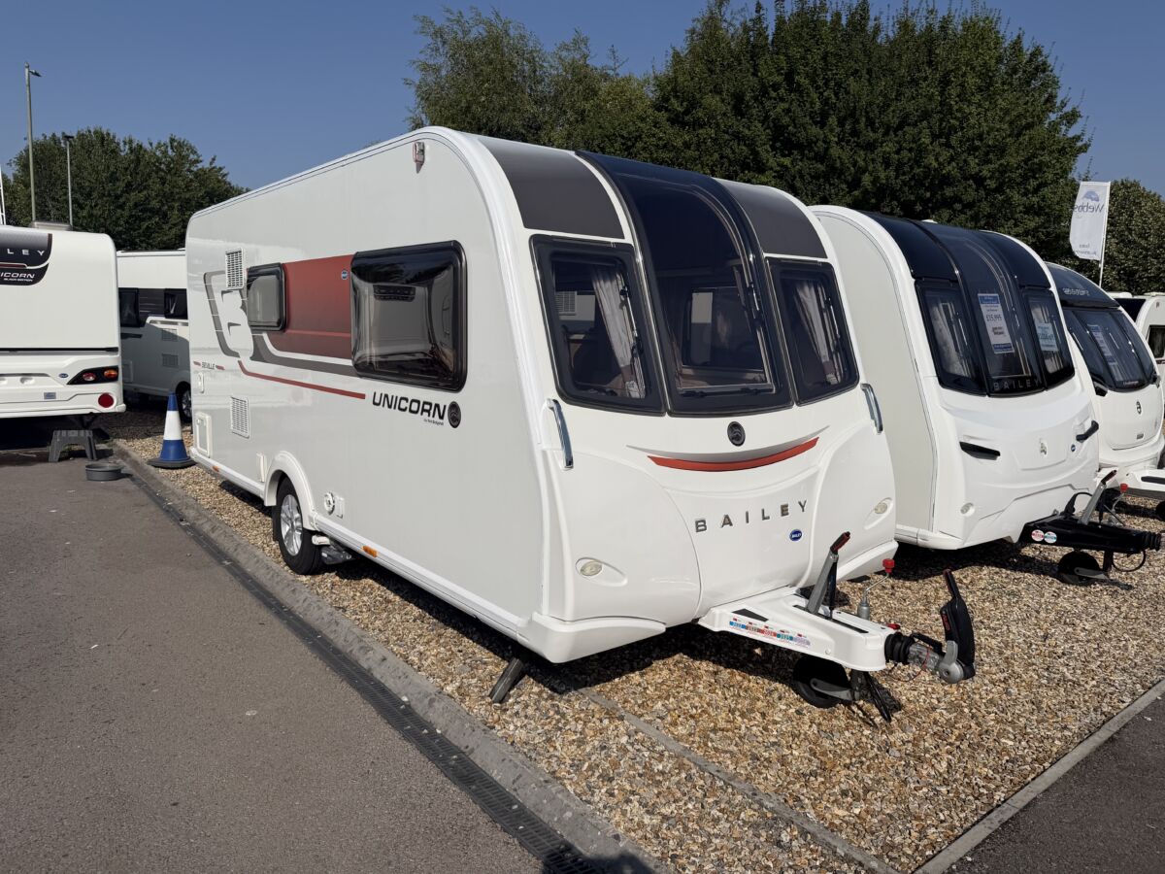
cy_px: 437
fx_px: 808
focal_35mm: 24
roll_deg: -1.7
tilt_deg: -8.8
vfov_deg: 56.8
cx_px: 582
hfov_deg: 71.6
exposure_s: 1/14286
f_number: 1.78
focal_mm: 6.76
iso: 80
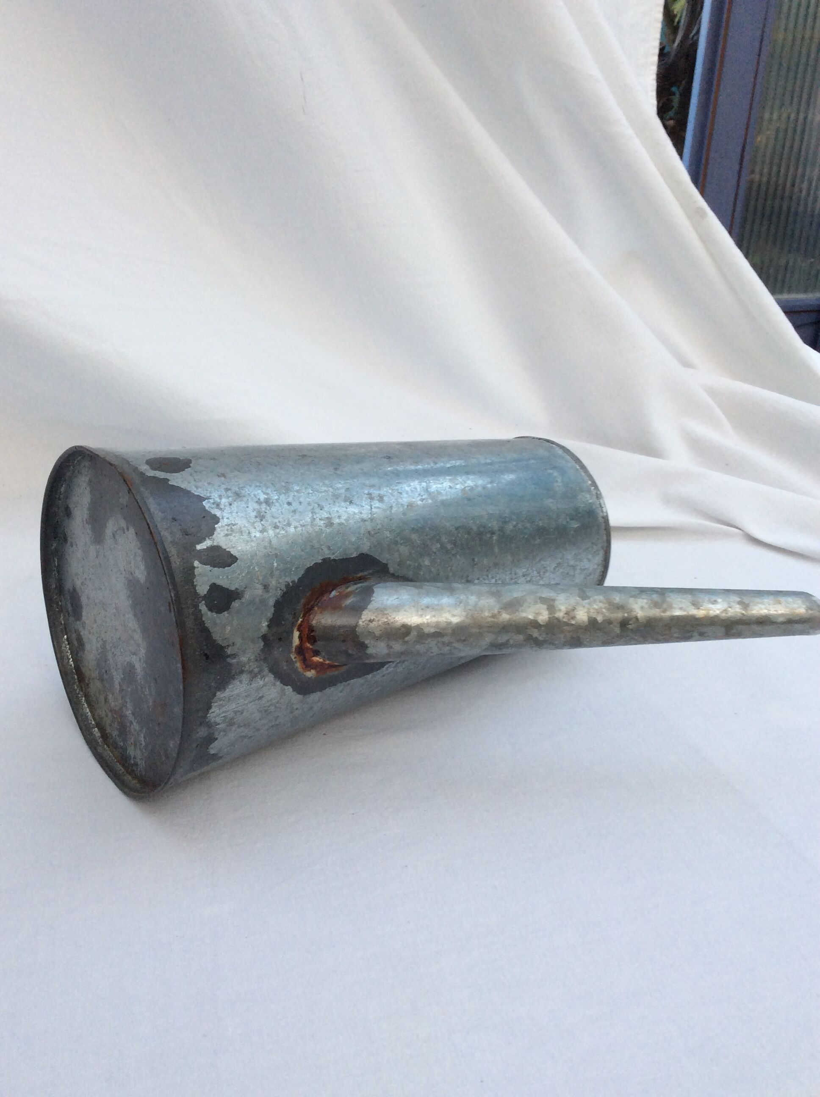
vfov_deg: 56.9
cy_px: 548
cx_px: 410
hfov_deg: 44.1
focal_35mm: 32
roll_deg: -0.6
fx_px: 1013
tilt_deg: -27.3
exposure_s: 1/100
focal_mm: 3.3
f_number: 2.4
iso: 40
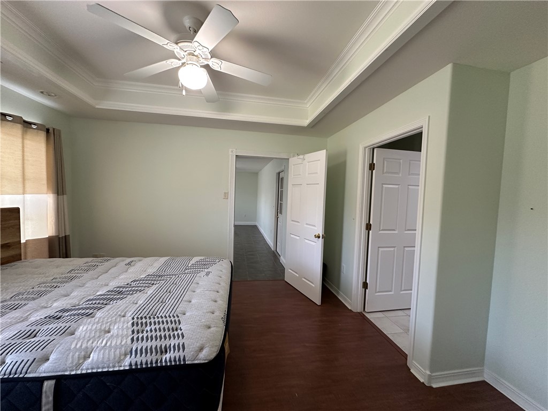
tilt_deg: -2.2
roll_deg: -1.9
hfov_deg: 102.1
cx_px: 274
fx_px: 222
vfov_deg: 85.7
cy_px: 206
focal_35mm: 14
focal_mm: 2.22
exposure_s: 1/60
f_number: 2.2
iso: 250
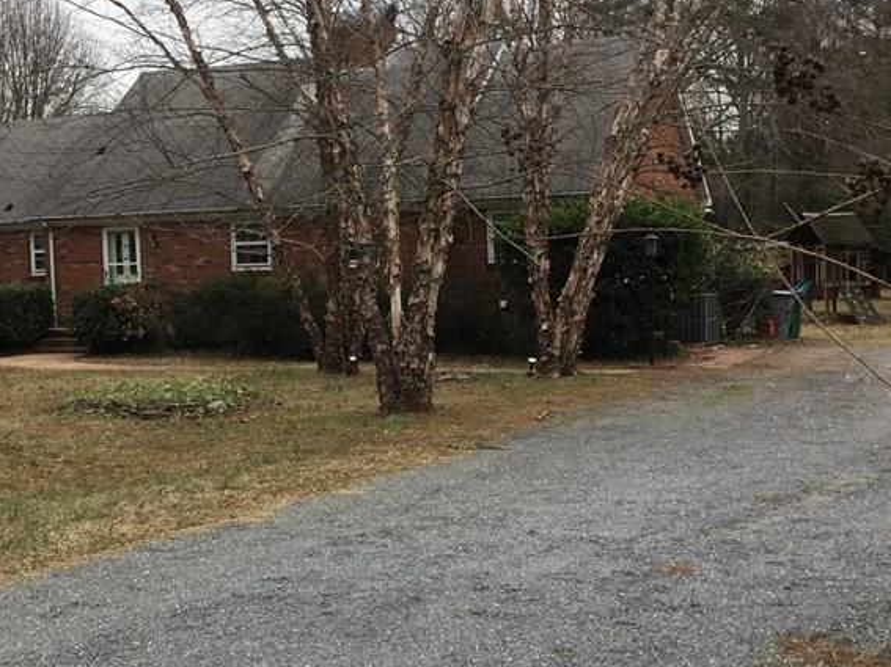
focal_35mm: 56
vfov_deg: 26.1
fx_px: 1441
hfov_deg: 34.3
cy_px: 341
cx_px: 401
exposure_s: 1/120
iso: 40
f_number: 2.4
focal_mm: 3.3
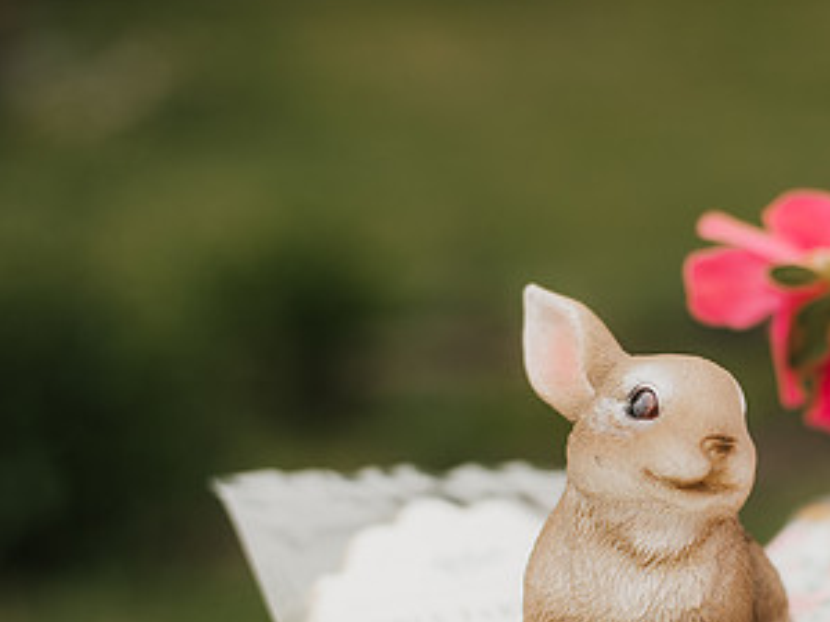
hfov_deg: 20.8
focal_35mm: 93
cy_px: 518
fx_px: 2230
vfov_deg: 15.8
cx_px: 686
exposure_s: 1/1000
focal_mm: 50
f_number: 2.2
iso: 100
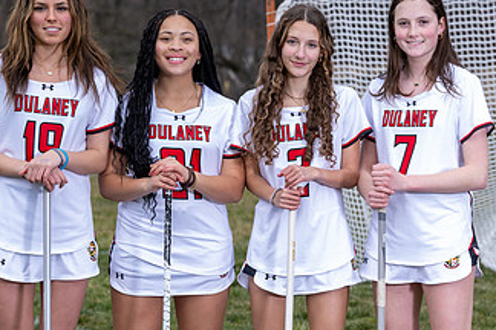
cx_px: 315
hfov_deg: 13.4
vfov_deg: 9.0
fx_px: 2108
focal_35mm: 153
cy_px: 210
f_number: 4
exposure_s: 1/250
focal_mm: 77
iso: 64
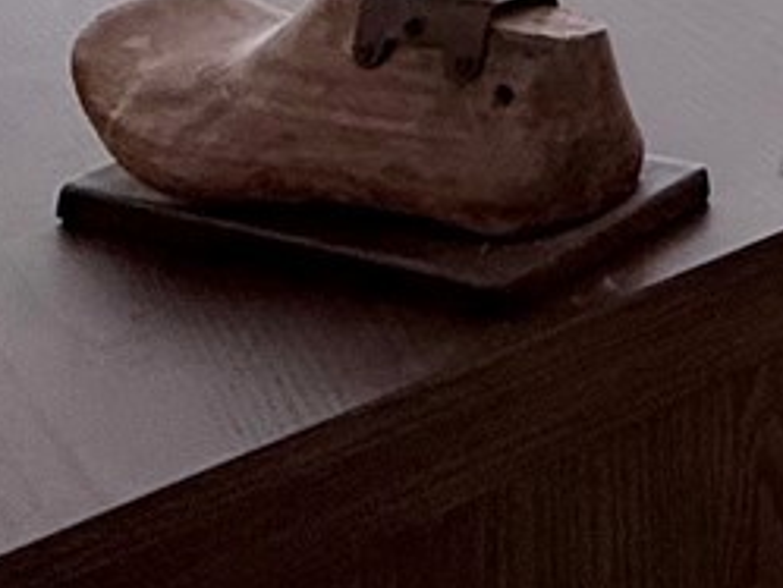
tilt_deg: -2.7
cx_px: 2041
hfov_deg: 13.4
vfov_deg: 12.8
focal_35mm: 90
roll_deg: +1.1
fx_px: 2037
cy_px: -814
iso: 80
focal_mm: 2.22
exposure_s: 1/99
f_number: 2.2
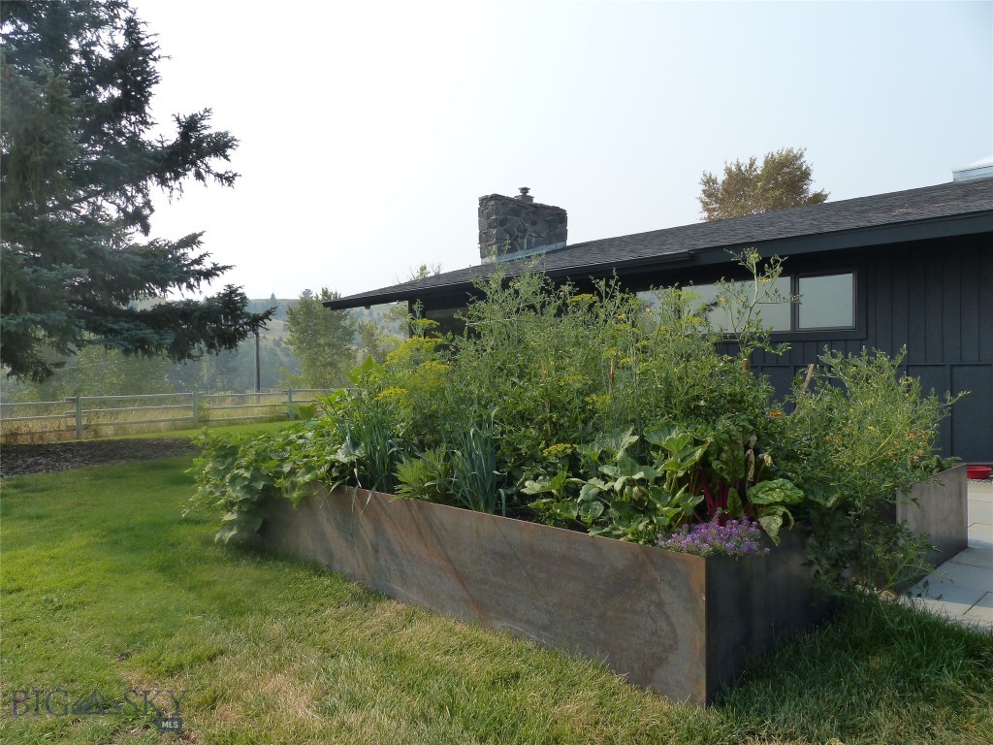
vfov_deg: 54.9
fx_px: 717
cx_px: 496
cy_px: 372
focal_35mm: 25
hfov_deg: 69.4
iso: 160
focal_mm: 4.5
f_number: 4
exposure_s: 1/800
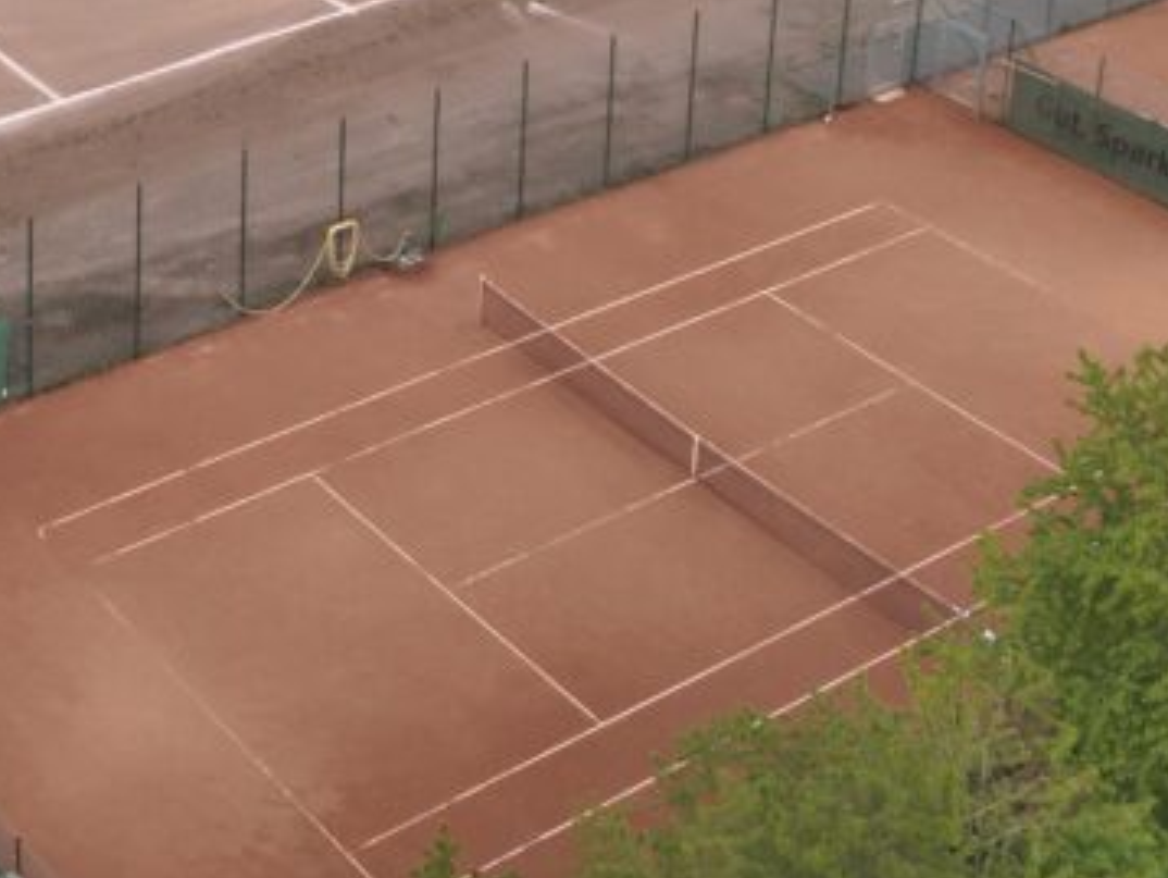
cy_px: -338
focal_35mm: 69
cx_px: 147
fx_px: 2330
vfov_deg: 19.3
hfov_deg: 27.3
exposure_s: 1/100
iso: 160
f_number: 2.8
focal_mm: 4.4
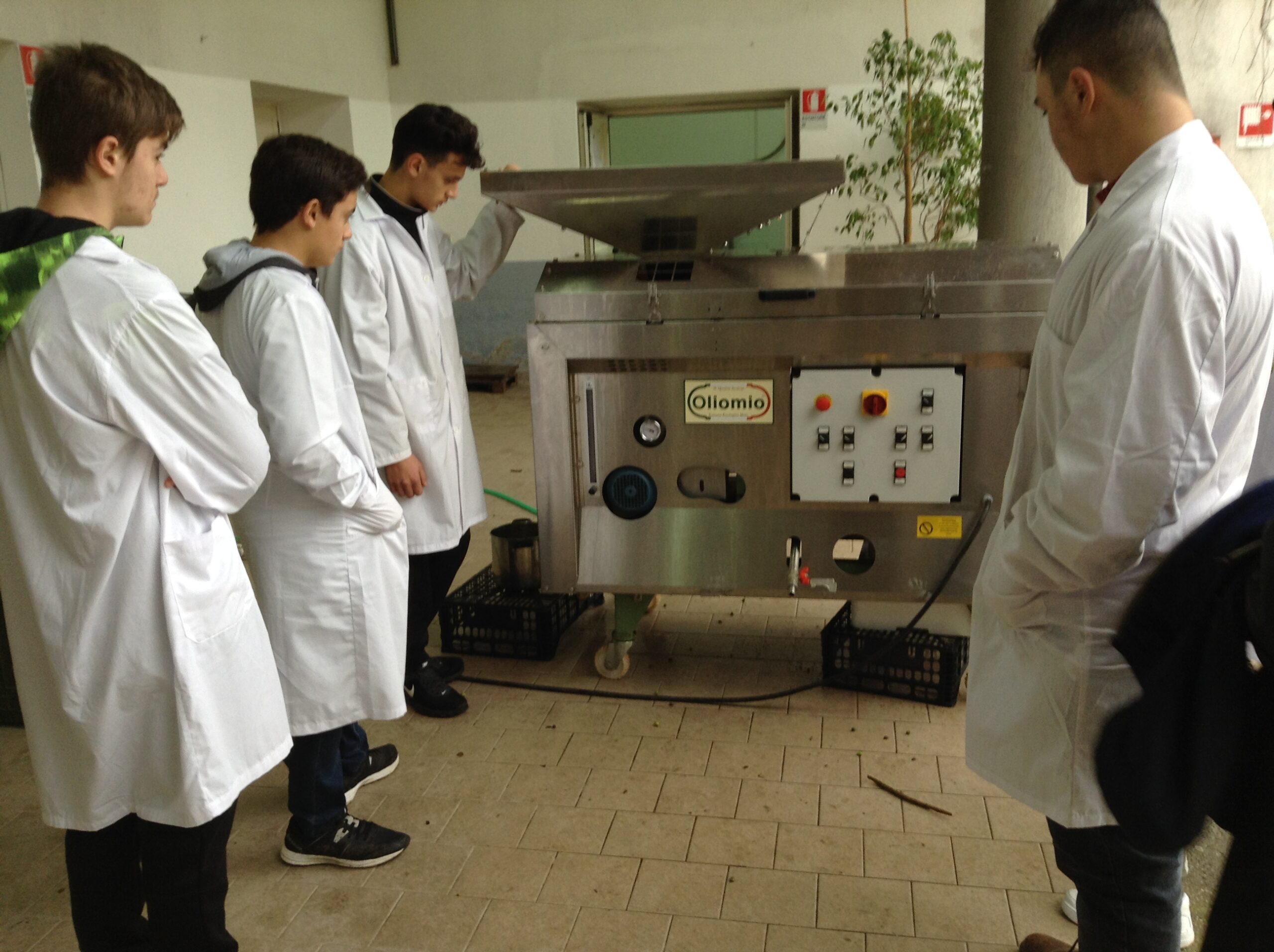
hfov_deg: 55.4
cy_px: 476
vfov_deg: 42.8
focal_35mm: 33
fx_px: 1213
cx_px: 637
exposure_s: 1/24
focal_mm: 3.3
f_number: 2.4
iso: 32
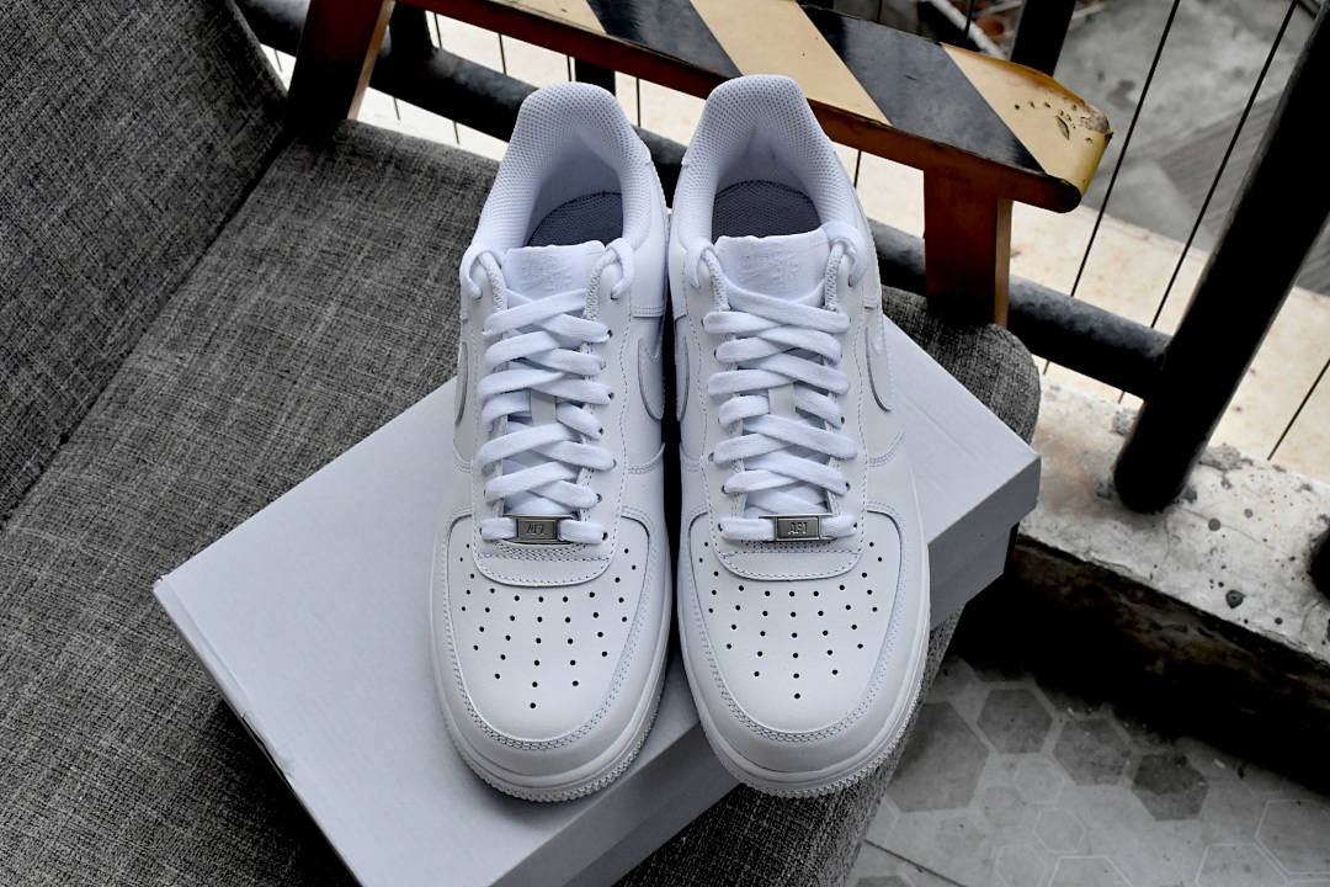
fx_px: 1773
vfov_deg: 28.1
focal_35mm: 48
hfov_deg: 41.1
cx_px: 665
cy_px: 444
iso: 1600
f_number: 13
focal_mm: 32
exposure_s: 1/125
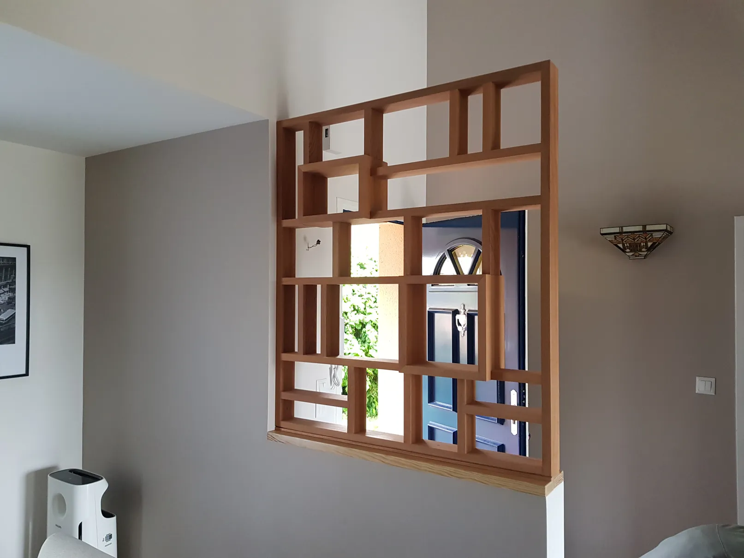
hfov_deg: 67.3
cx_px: 372
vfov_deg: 53.1
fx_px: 559
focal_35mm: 26
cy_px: 279
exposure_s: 1/50
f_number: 1.7
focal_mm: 4.2
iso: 160
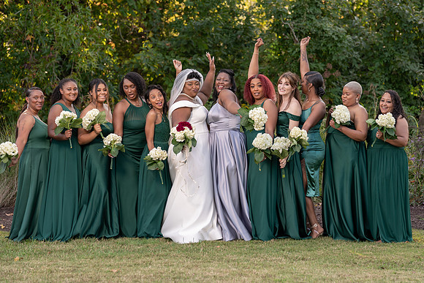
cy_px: 144
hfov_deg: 13.3
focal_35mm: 155
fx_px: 1824
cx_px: 219
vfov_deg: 8.9
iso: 160
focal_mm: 148
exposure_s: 1/200
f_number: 4
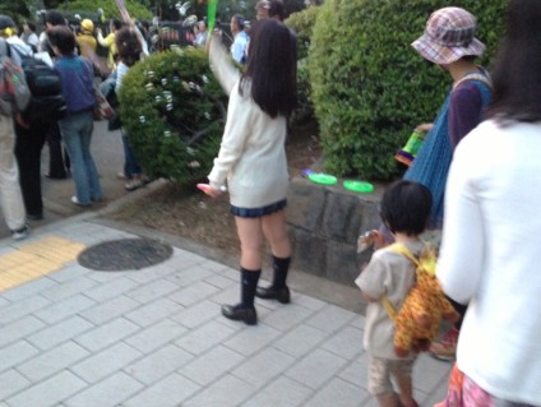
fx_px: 548
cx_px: 277
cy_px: 196
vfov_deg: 40.8
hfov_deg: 52.6
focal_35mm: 35
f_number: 2.4
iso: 500
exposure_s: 1/15
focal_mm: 4.13
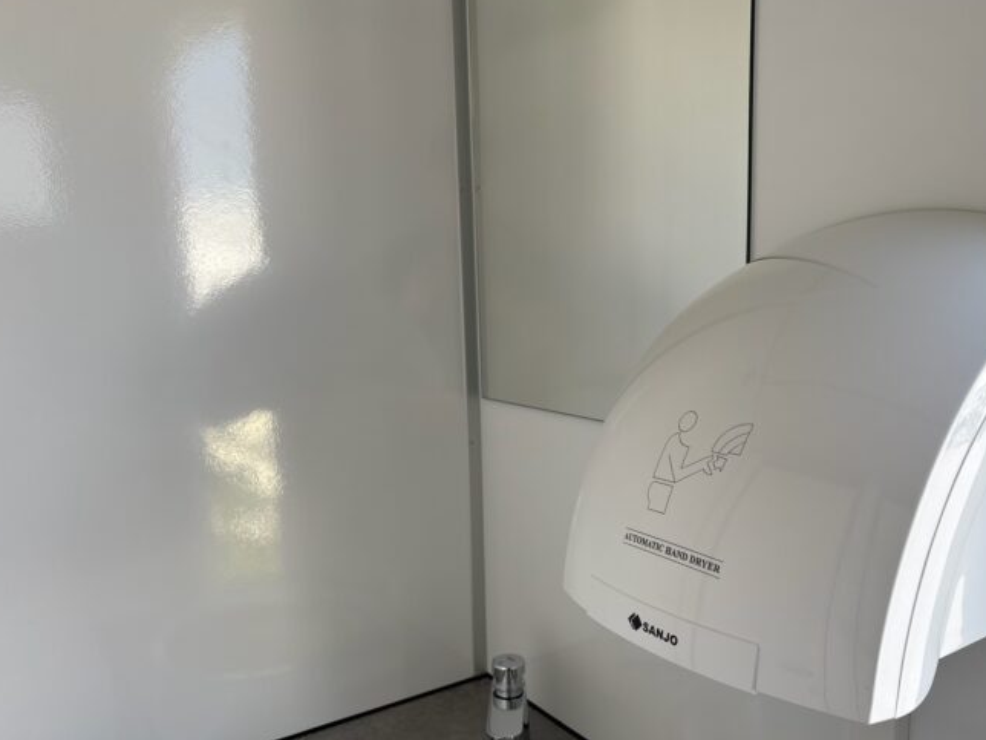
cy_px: 423
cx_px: 542
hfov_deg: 58.2
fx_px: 883
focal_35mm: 31
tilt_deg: -10.6
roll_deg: +1.2
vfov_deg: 45.3
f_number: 1.6
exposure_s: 1/428
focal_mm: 5.96
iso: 50
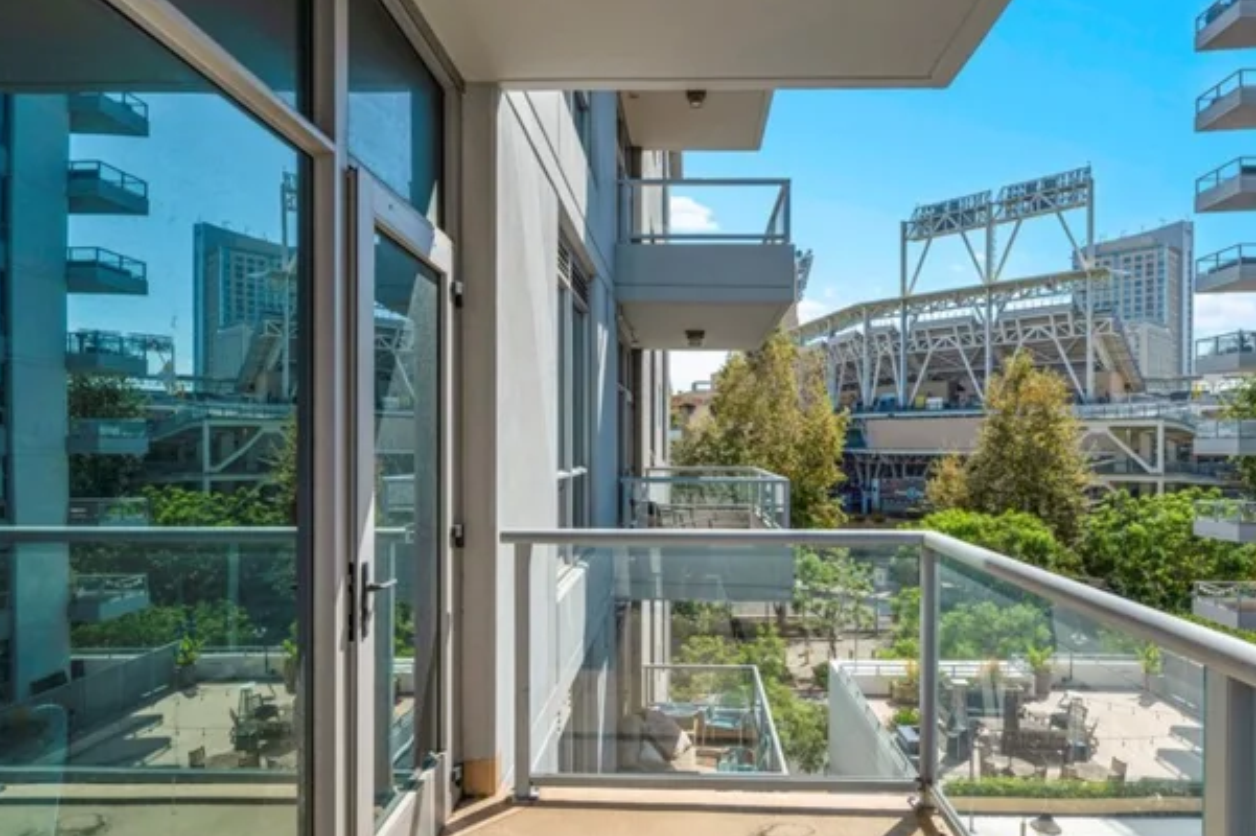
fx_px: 732
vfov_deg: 59.4
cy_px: 447
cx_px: 667
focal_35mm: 21
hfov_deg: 81.1
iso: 400
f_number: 8
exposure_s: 1/1000
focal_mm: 15
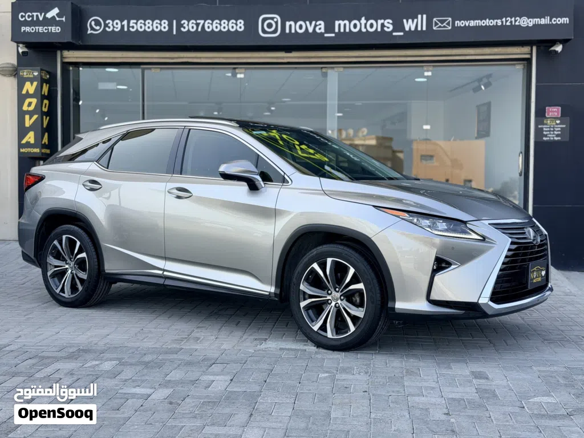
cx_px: 292
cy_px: 219
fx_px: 810
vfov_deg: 30.3
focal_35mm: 48
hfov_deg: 39.7
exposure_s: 1/1838
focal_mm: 6.76
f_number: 1.78
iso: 80
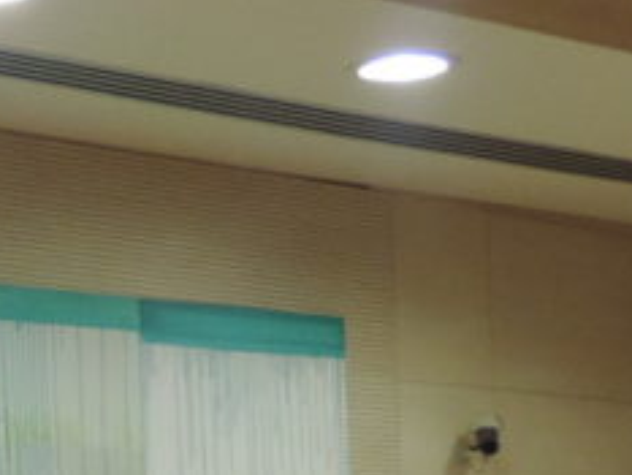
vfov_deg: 8.2
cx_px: -247
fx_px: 3215
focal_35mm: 176
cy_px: 795
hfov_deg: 10.9
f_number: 3.3
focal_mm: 7.1
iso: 400
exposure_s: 1/40
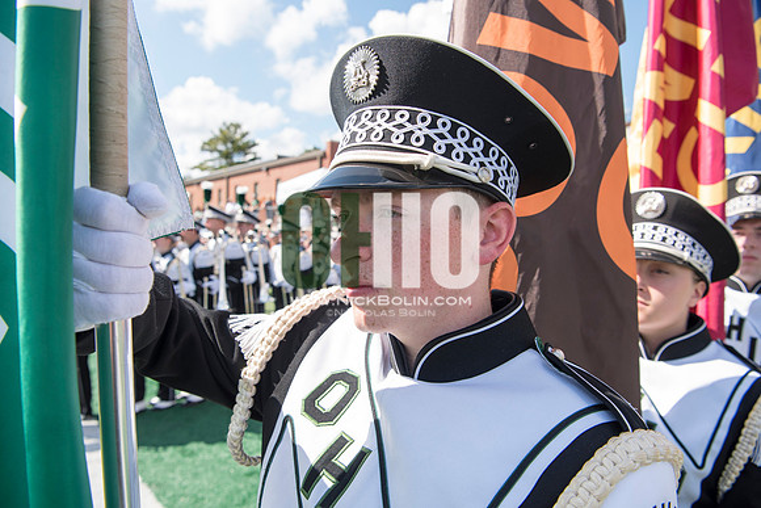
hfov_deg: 73.7
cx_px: 380
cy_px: 254
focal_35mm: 24
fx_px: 507
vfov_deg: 53.2
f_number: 5.6
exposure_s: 1/500
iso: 200
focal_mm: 24
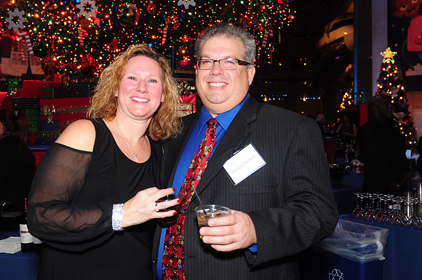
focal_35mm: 42
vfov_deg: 31.8
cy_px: 140
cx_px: 211
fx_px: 492
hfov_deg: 46.5
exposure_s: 1/60
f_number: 4
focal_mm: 28
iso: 640
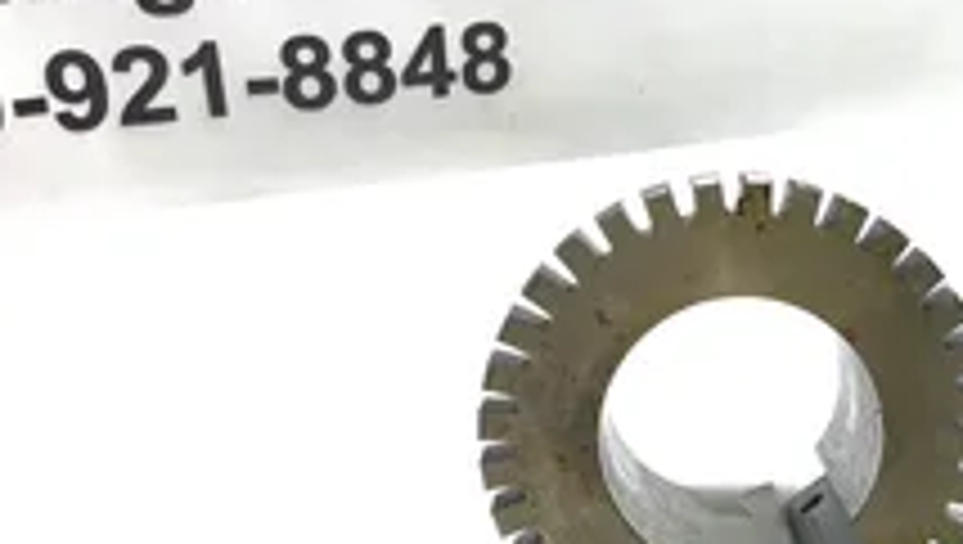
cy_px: 427
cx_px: 846
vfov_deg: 19.0
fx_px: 1611
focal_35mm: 63
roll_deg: +1.0
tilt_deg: -25.7
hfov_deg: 31.9
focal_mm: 3.3
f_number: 2.4
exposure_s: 1/120
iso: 50
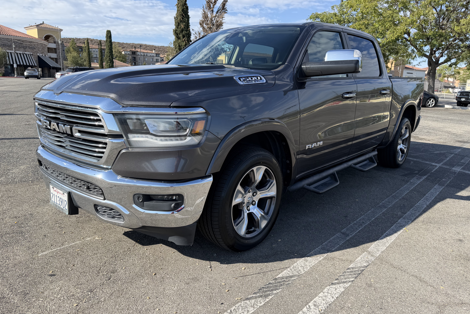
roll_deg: -1.0
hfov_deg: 71.5
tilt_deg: -11.6
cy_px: 155
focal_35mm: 25
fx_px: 326
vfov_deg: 51.3
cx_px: 235
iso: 80
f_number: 1.78
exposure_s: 1/2299
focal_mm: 6.76
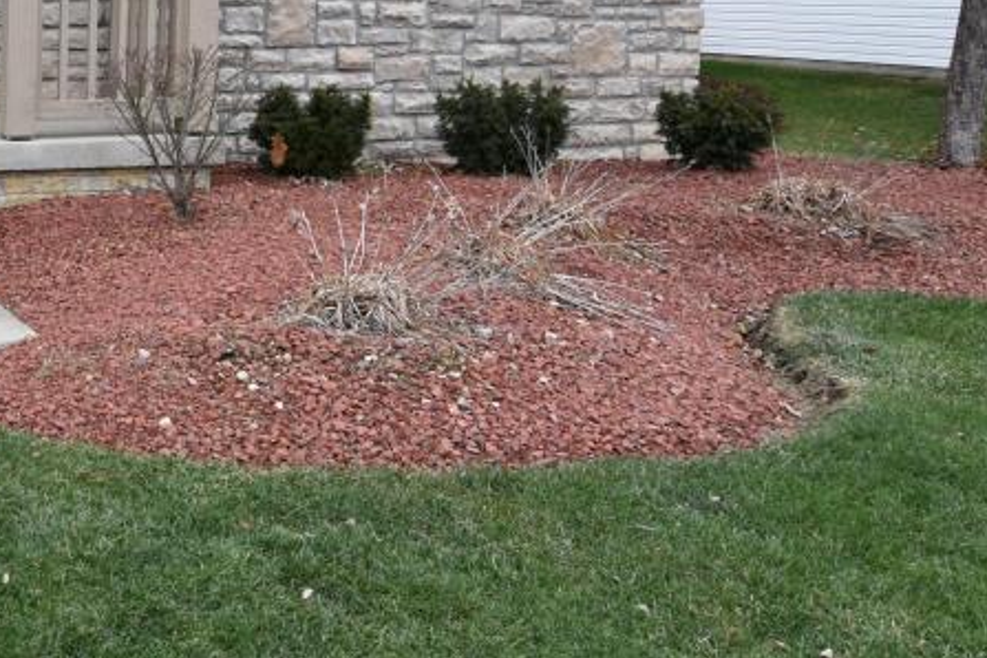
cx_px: -170
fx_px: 1379
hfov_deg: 33.0
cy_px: 132
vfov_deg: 26.4
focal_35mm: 50
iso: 200
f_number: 5.6
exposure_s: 1/160
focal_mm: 13
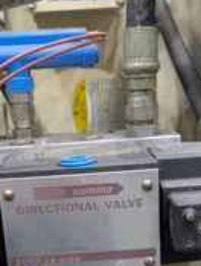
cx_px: 94
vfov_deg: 32.7
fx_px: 440
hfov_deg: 25.7
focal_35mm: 57
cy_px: 214
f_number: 1.89
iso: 283
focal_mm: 5.43
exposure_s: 1/60
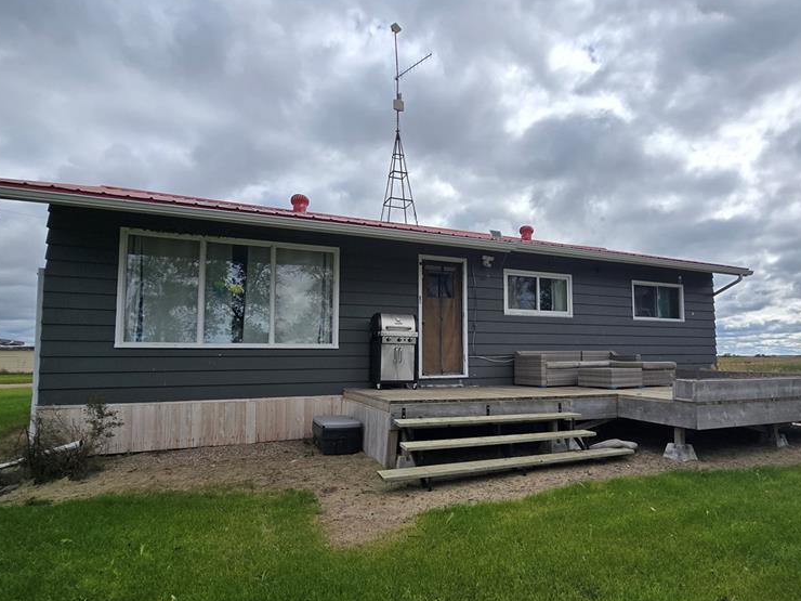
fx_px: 417
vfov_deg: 71.4
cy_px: 334
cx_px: 451
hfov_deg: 87.3
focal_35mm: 18
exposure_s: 1/3238
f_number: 2.2
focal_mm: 2.2
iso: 50
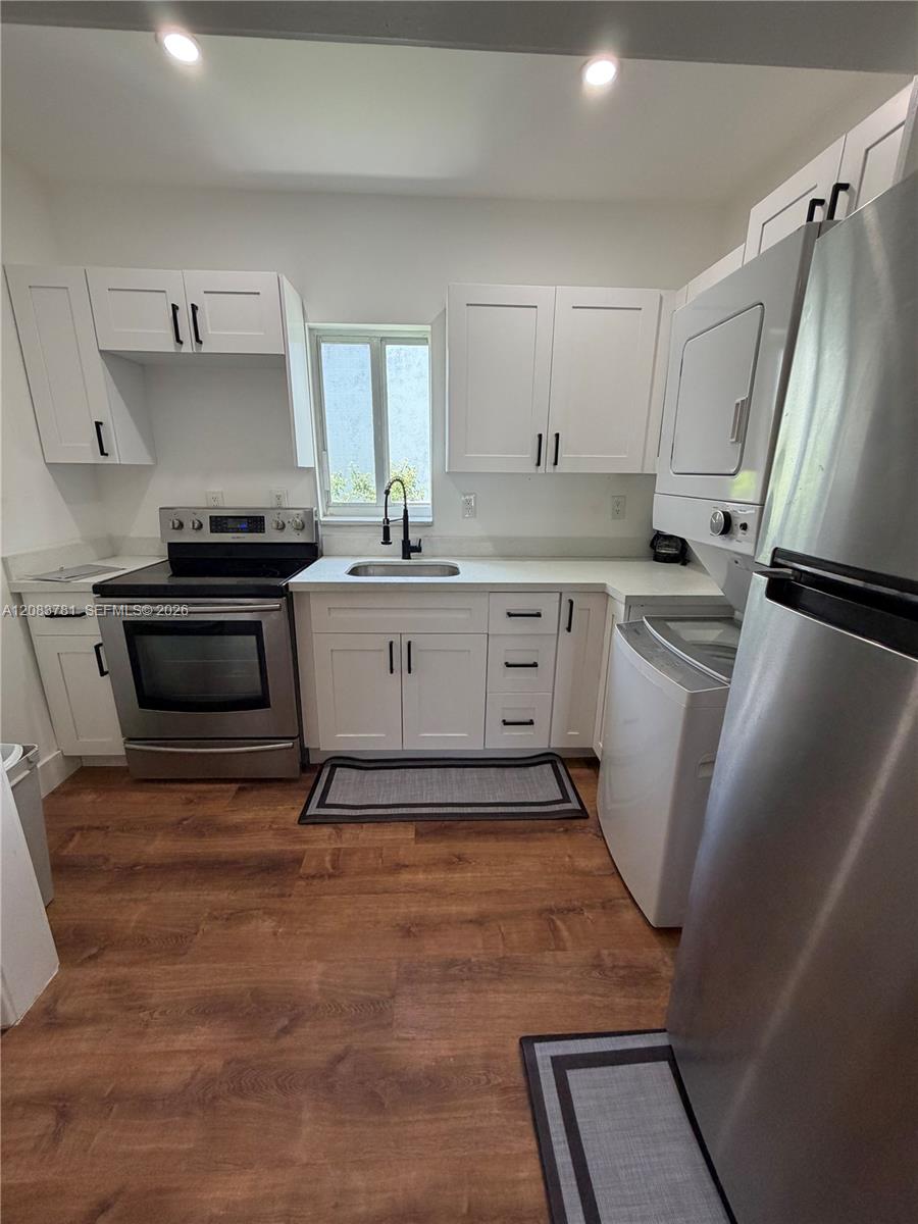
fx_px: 495
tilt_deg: -15.0
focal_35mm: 14
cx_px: 459
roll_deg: -1.0
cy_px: 612
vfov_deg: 102.1
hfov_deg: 85.7
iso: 250
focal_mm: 2.22
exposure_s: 1/120
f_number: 2.2
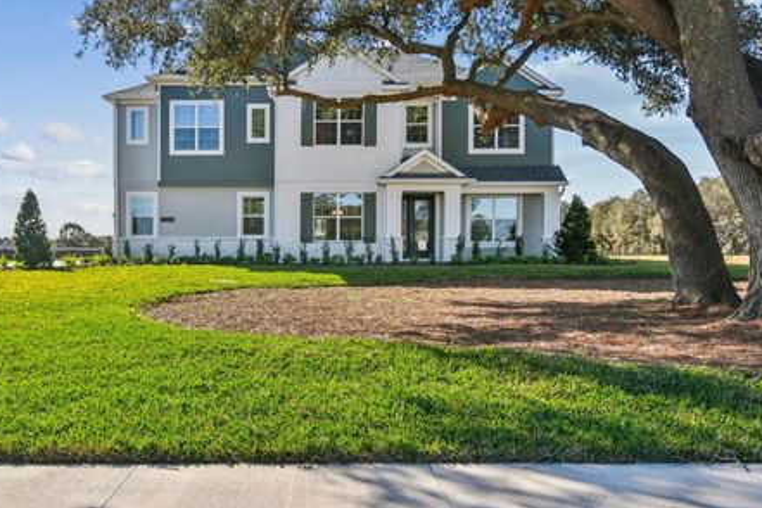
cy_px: 231
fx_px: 720
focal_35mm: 34
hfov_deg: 55.7
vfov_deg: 38.8
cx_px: 351
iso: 100
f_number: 7.1
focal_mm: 20
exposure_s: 1/250
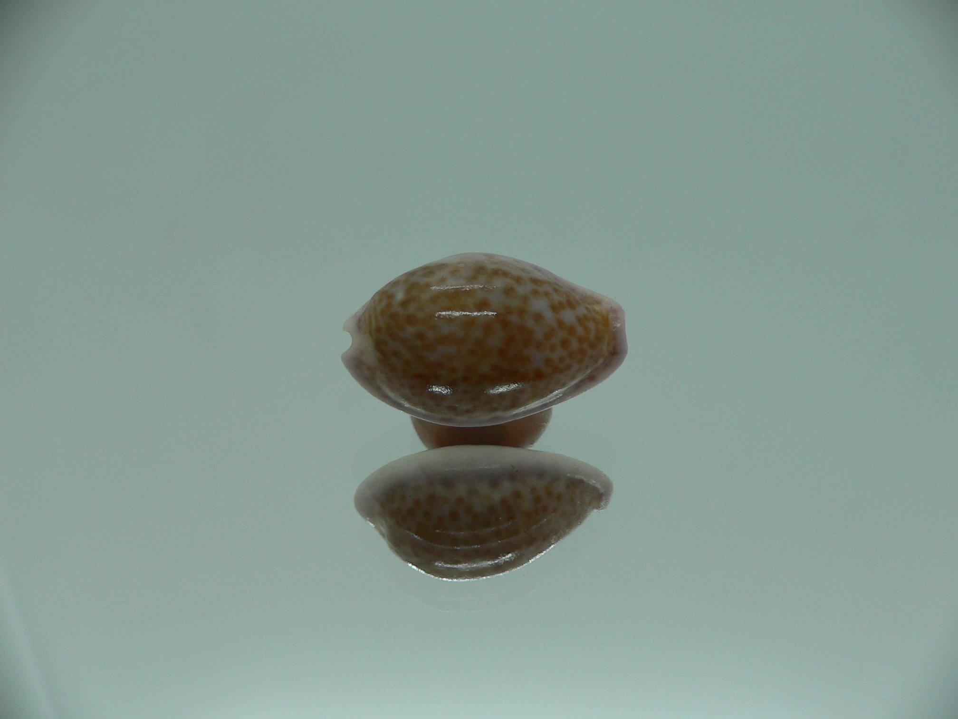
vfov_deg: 40.7
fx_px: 969
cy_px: 360
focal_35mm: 35
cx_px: 479
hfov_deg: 52.6
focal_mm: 4.6
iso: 80
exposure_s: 1/60
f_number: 2.8
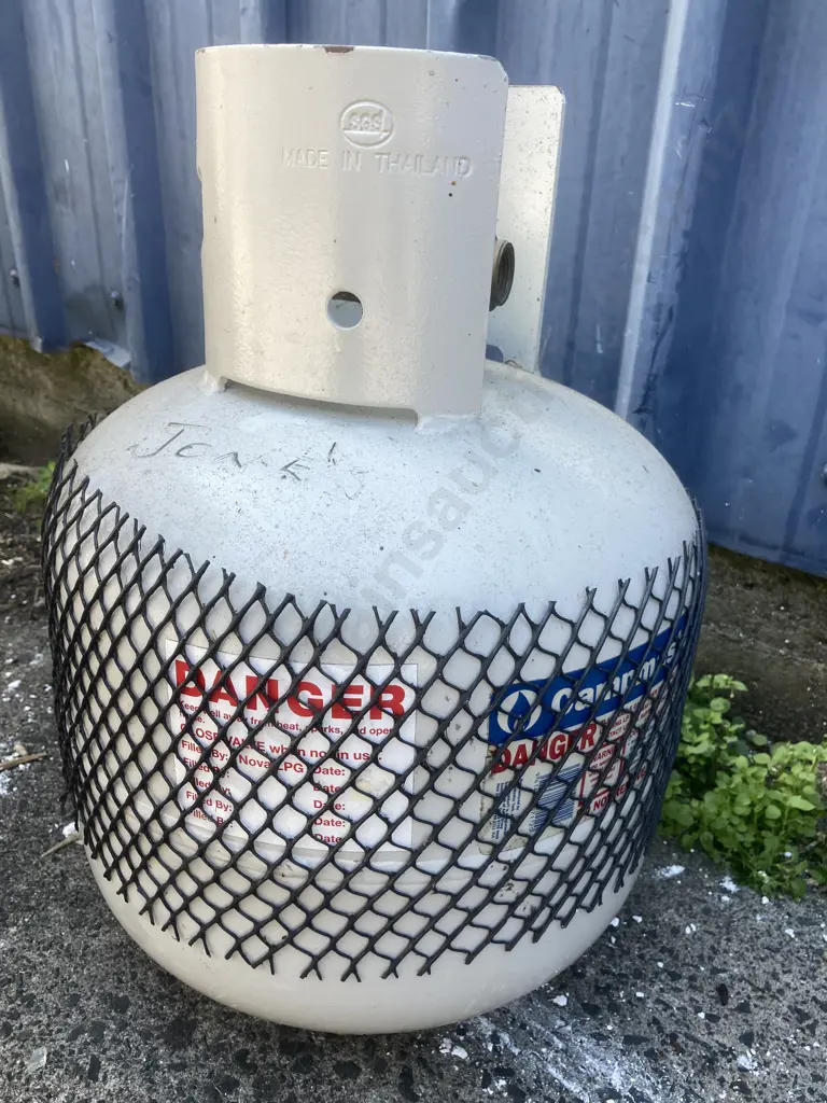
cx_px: 414
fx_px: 892
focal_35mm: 28
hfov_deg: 49.7
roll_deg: -3.5
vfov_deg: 63.4
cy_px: 552
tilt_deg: -25.8
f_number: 1.8
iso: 20
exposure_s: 1/100
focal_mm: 3.99
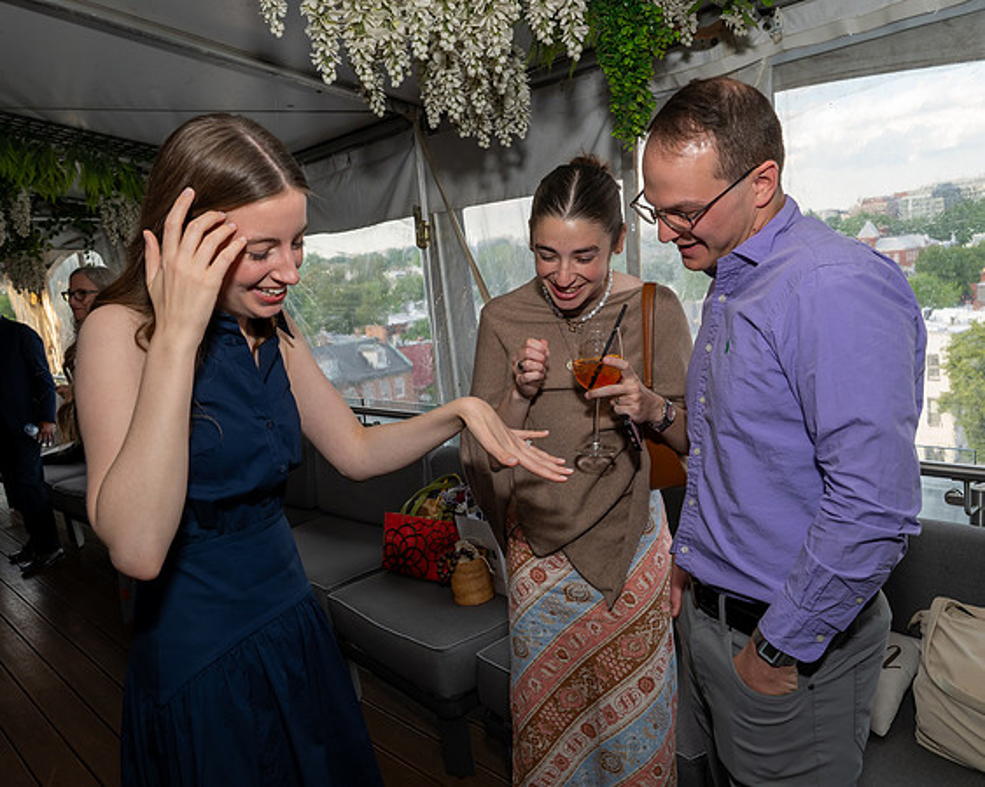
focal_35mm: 28
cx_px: 452
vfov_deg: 52.0
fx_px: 808
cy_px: 384
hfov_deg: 62.7
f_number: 7.1
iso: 640
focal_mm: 24
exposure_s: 1/250
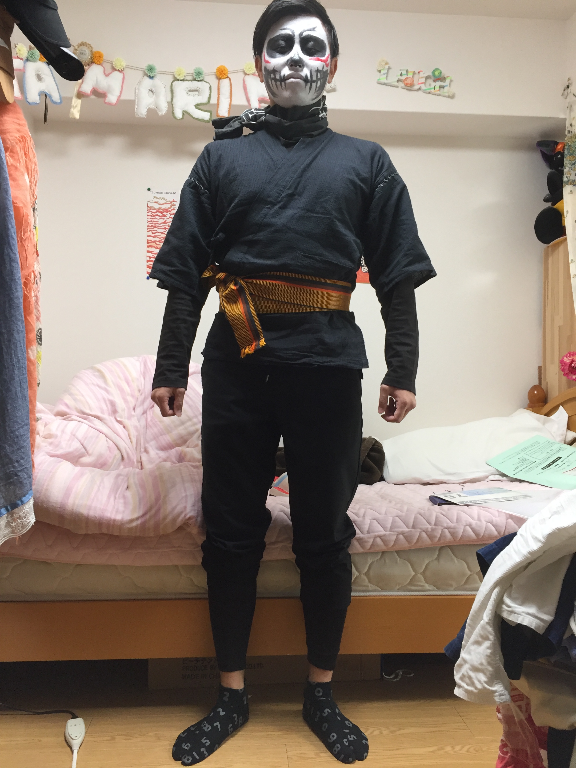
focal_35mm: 29
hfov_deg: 48.2
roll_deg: -0.2
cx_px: 288
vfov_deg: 61.7
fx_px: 643
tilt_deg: +1.8
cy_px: 384
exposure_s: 1/30
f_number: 2.2
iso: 80
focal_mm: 4.15
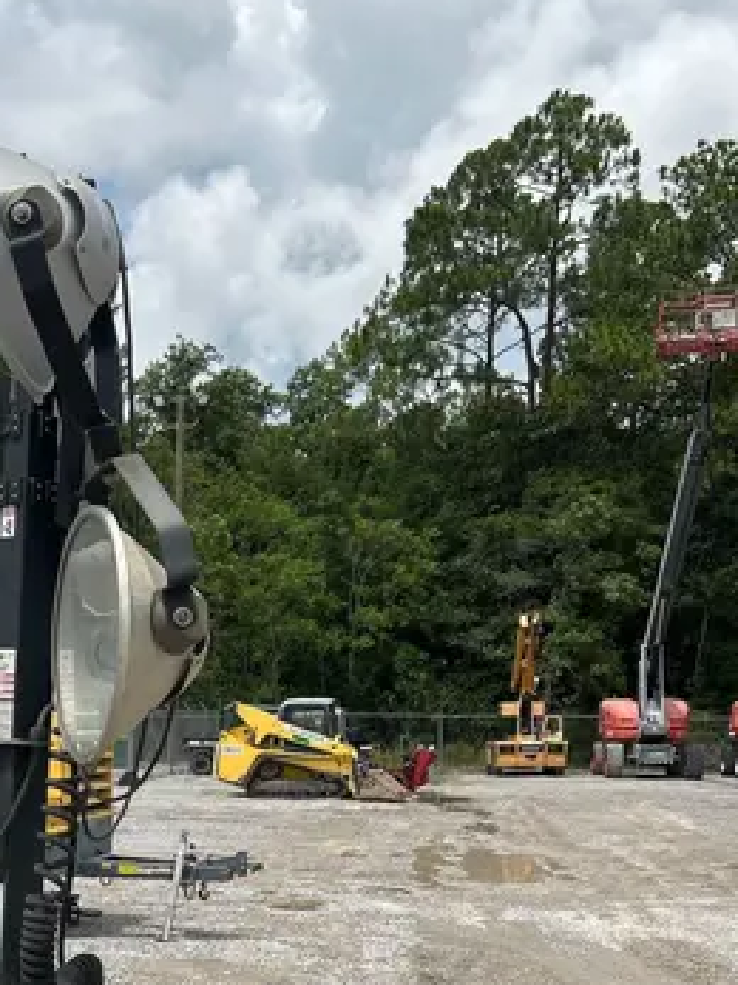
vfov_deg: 33.1
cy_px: 887
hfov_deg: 25.4
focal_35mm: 55
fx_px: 1564
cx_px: 20
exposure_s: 1/4630
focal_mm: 5.7
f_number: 1.5
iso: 50
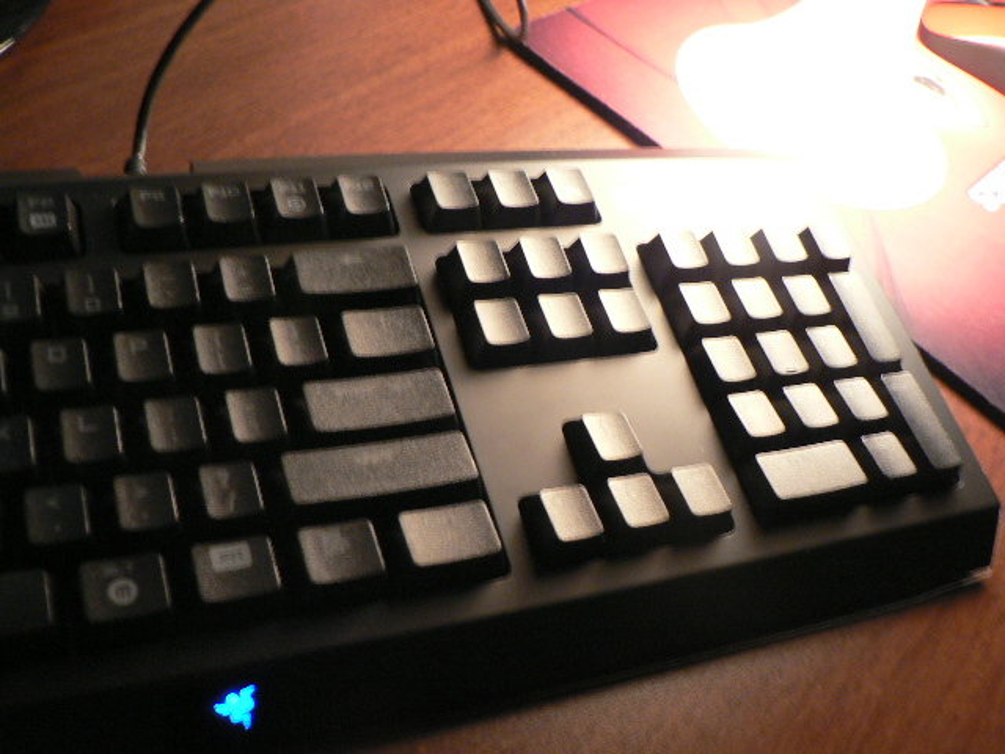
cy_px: 377
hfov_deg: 51.4
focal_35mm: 36
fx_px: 1045
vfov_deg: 39.7
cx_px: 502
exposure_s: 1/4
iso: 200
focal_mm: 6
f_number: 2.8
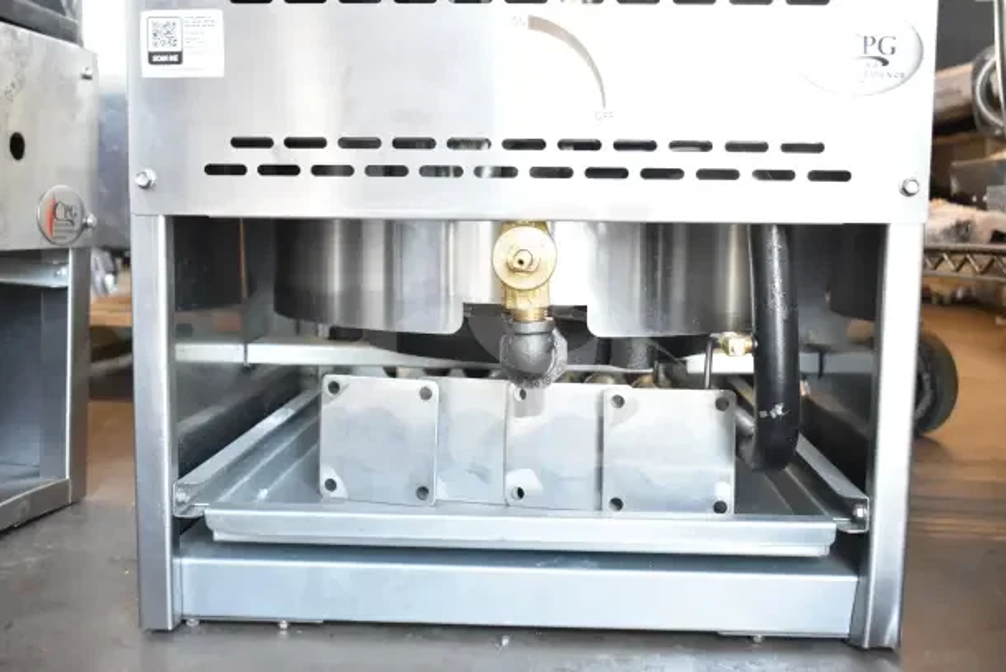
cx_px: 503
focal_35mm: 40
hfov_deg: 47.9
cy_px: 336
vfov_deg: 33.0
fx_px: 1132
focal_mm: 27
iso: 1250
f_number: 4
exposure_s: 1/40
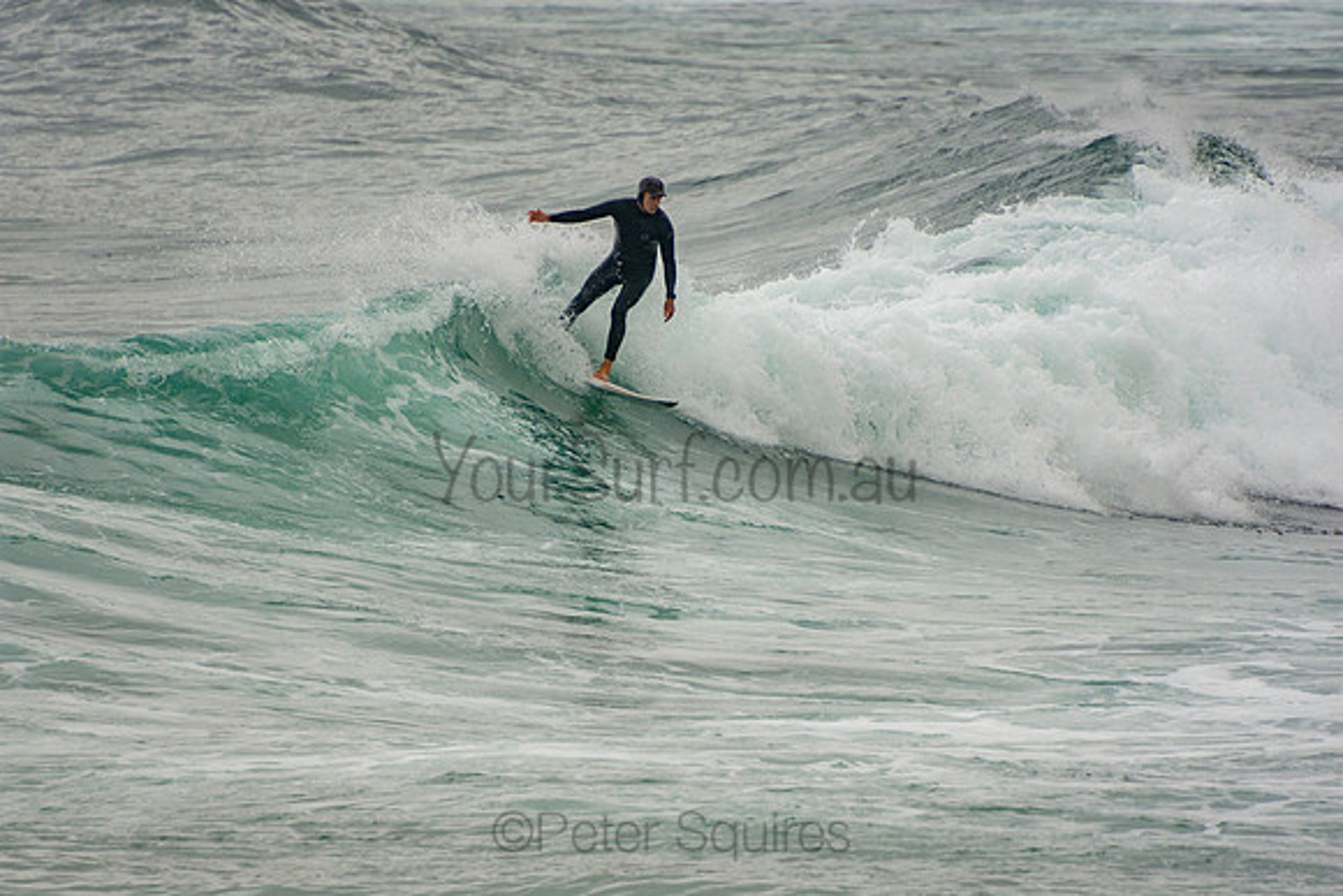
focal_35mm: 600
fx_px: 22388
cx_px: 672
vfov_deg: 2.3
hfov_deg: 3.4
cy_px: 448
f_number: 5.6
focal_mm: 400
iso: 250
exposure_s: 1/1250
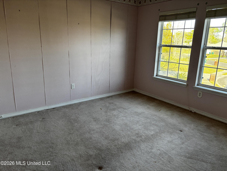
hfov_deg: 67.3
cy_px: 86
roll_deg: -2.1
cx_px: 114
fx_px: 170
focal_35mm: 26
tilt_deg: -15.0
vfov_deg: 53.1
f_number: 1.6
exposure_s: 1/121
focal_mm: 5.96
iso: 80
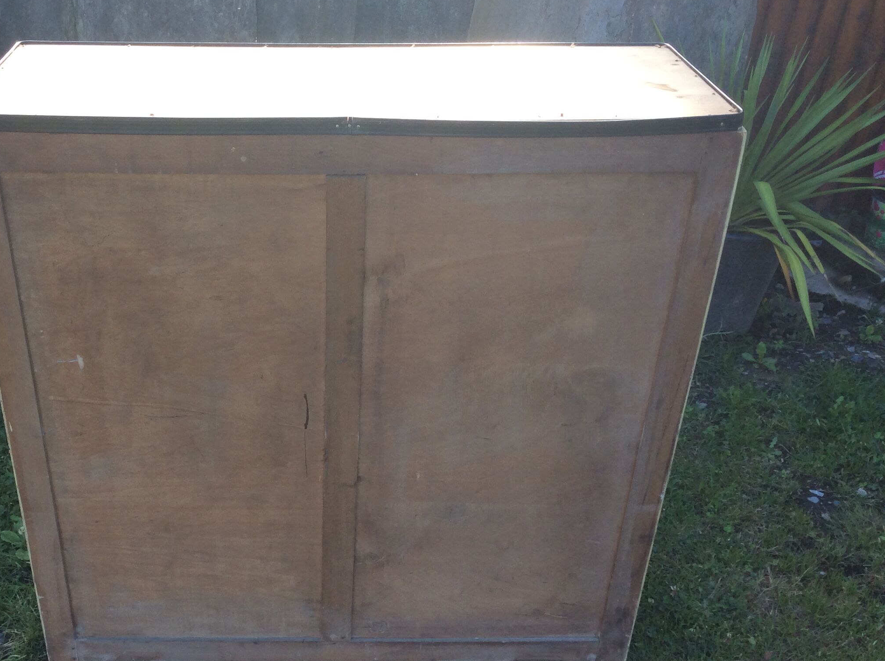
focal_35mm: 41
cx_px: 323
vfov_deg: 35.0
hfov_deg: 45.4
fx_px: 1047
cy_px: 389
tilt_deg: -34.0
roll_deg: -1.8
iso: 32
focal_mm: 3.3
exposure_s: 1/149
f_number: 2.4
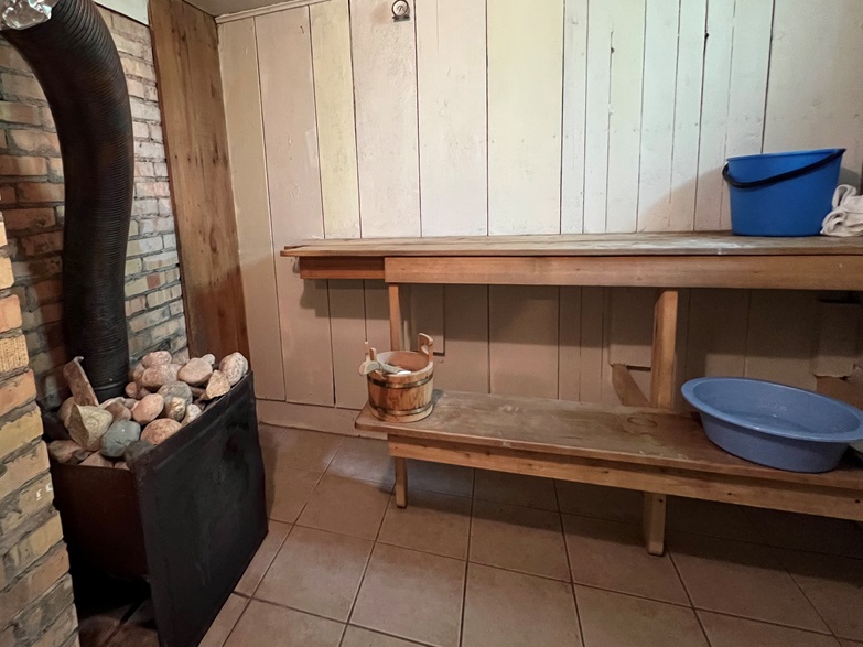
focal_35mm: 17
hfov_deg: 89.9
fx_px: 424
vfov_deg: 74.0
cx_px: 346
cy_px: 261
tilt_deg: -8.1
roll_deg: +4.1
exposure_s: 1/60
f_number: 1.8
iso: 800
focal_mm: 1.57
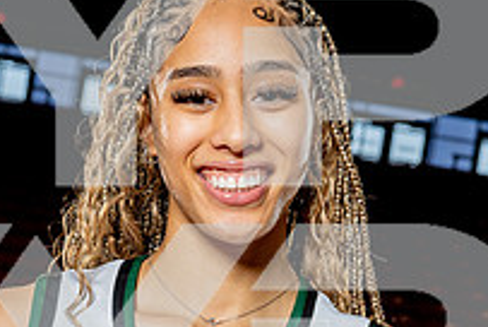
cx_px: 204
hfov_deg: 17.5
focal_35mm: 117
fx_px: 1588
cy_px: 352
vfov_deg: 11.6
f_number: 5.6
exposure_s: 1/250
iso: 640
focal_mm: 41
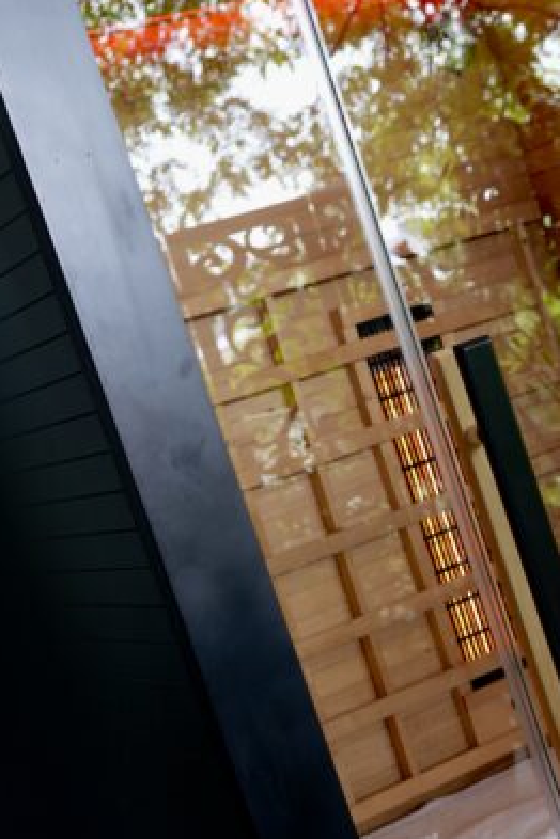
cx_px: 555
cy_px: 508
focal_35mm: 73
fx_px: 1703
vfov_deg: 27.6
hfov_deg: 18.2
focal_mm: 28
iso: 160
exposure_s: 1/30
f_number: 3.5
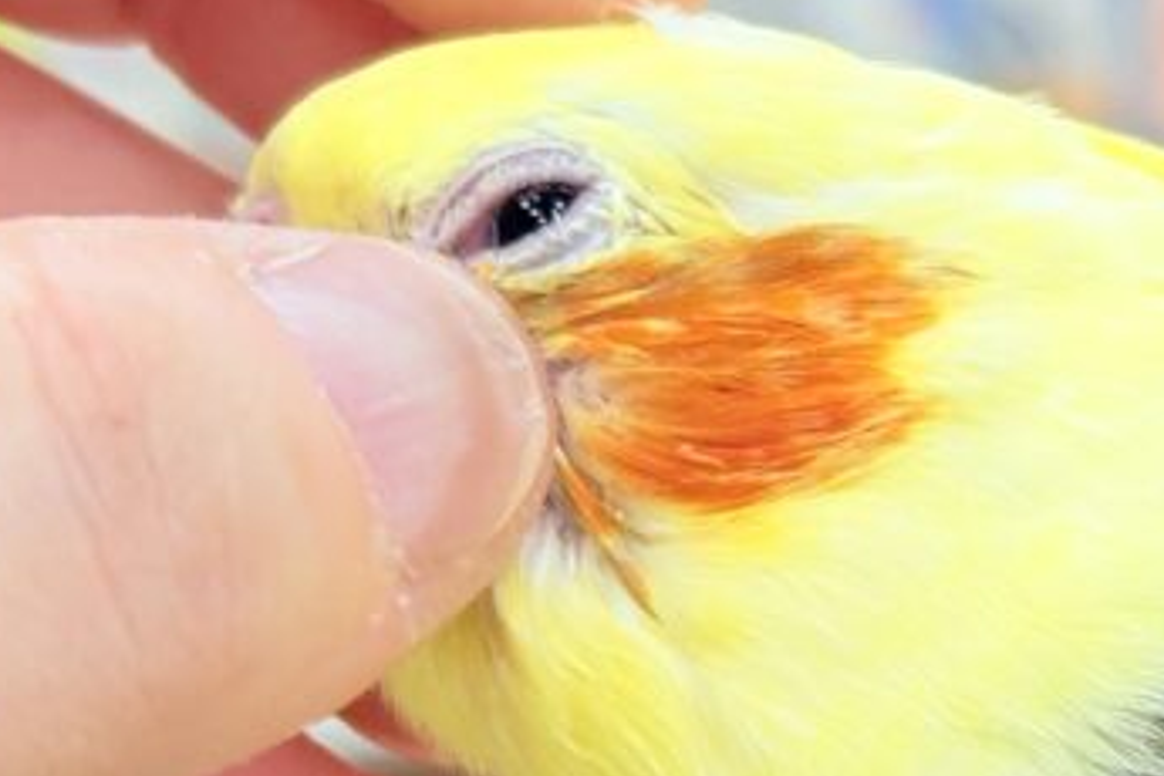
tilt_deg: -8.5
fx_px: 6078
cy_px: 1080
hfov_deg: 10.7
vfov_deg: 7.2
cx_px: 1491
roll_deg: +5.3
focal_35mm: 188
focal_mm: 5.96
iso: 50
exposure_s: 1/50
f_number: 1.6
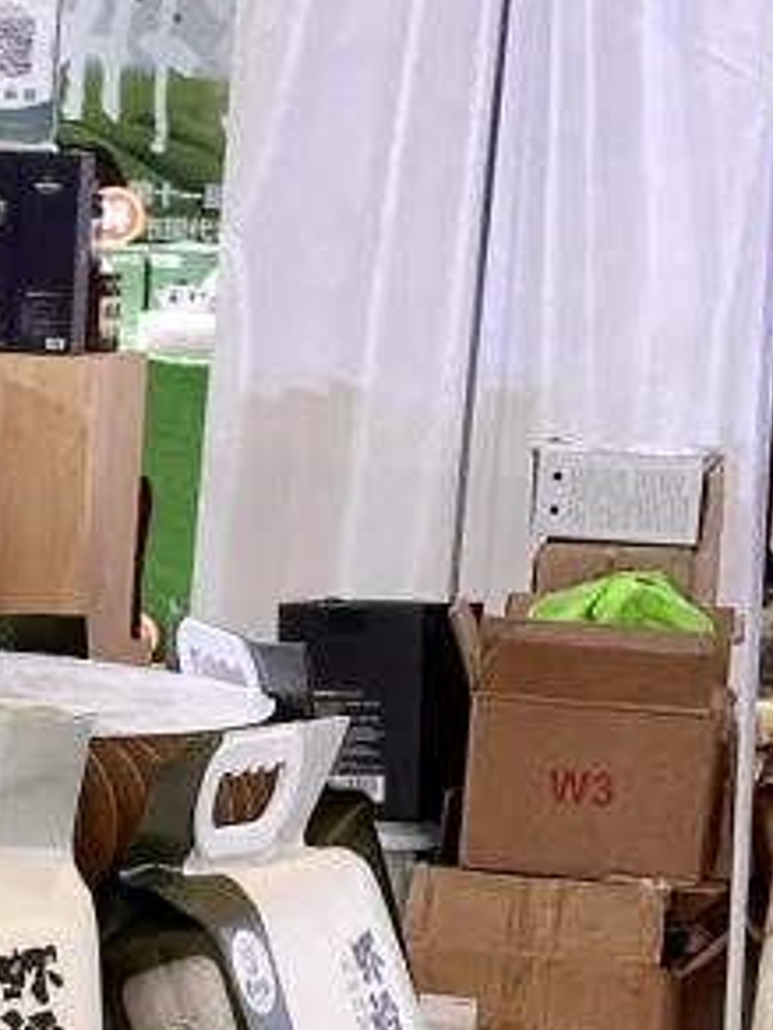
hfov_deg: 6.2
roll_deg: -1.5
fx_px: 7057
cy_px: 1238
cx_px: -561
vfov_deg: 8.3
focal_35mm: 237
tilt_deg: -8.9
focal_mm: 6.86
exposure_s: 1/50
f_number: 1.78
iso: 80
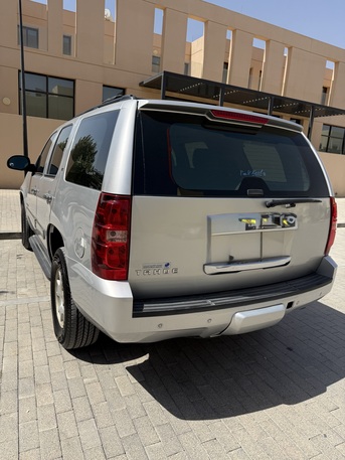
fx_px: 319
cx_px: 172
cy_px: 230
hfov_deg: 56.8
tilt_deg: -11.1
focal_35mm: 24
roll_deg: -4.2
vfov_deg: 71.6
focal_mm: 6.76
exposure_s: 1/6711
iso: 125
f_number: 1.78
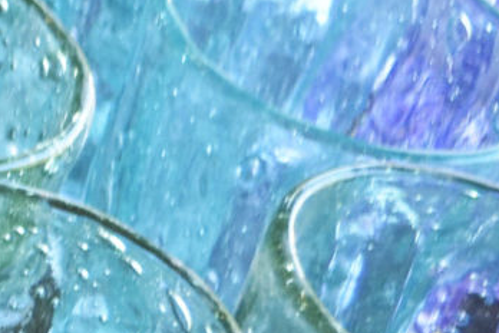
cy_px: 432
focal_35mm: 320
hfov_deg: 6.0
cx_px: -1014
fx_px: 4431
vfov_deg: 4.3
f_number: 4.5
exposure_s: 1/60
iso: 500
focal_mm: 29
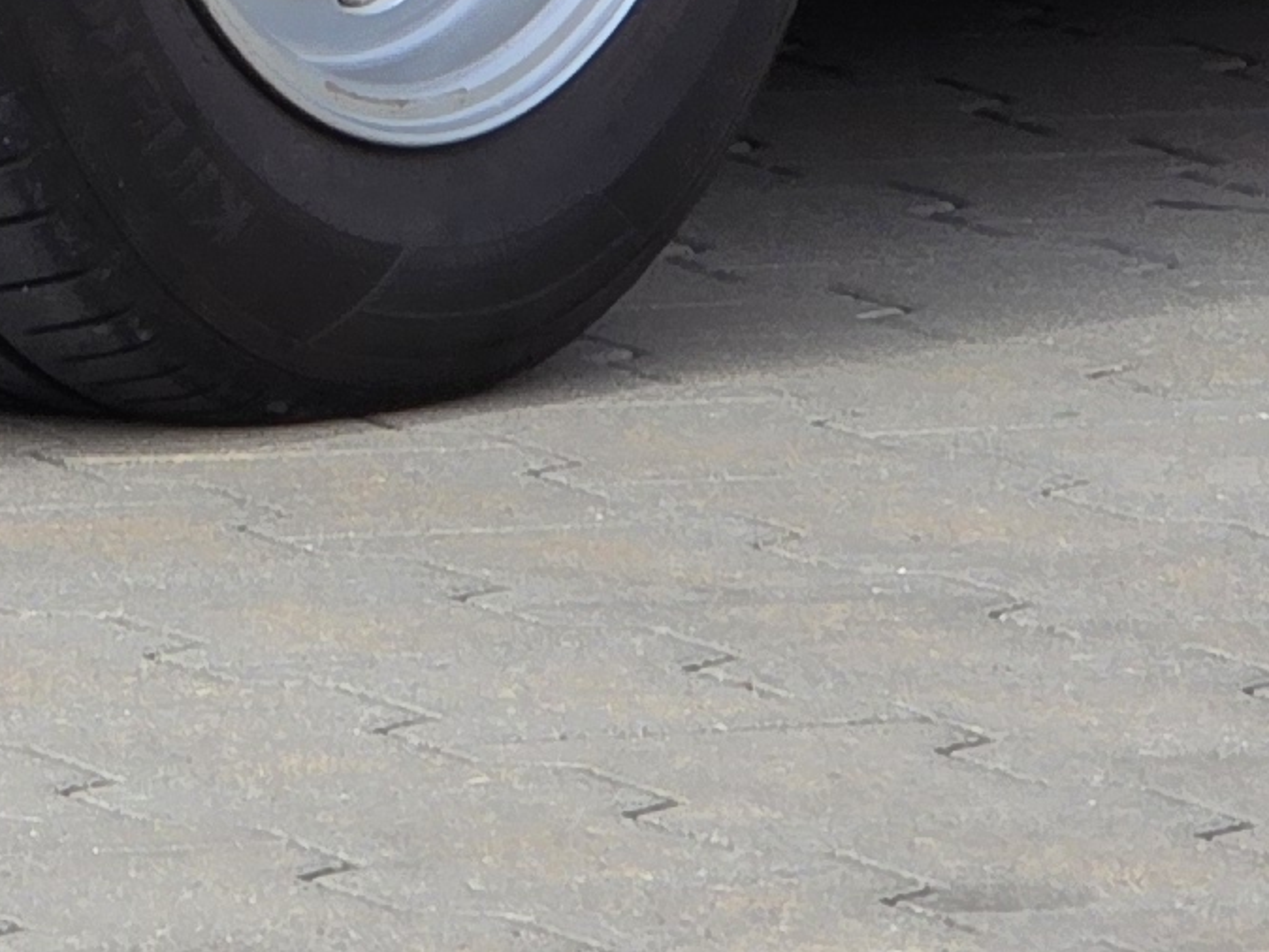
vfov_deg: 2.2
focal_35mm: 682
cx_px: -1051
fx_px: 25011
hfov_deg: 2.9
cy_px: -1823
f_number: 3.4
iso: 64
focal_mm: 18.6
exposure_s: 1/955
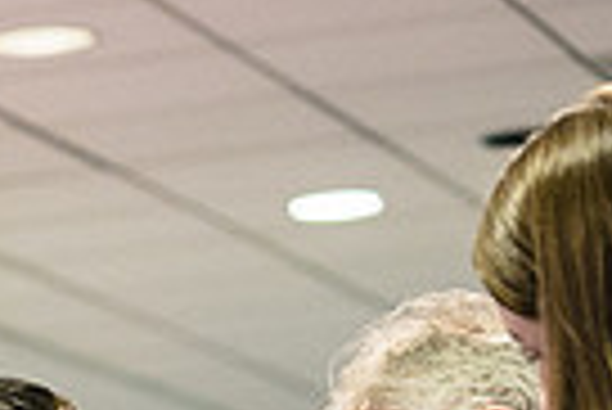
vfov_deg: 4.6
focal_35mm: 298
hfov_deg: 6.8
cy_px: 746
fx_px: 5071
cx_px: -405
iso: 2500
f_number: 2.8
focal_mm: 70
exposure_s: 1/60
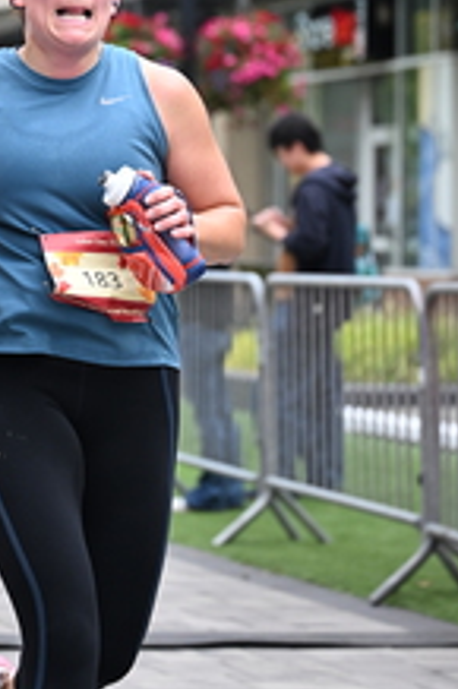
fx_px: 3383
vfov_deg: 11.5
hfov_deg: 7.7
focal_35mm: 177
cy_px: 54
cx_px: 115
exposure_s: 1/2000
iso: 640
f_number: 2.8
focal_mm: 70
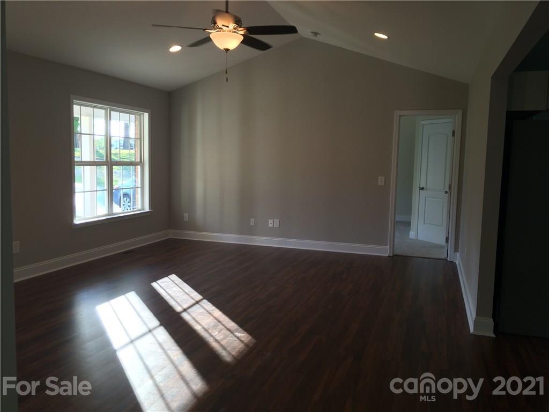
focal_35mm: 29
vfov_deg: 48.2
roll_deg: -0.2
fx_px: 460
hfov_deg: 61.7
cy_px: 206
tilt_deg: -5.6
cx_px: 274
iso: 40
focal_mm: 4.15
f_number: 2.2
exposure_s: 1/40
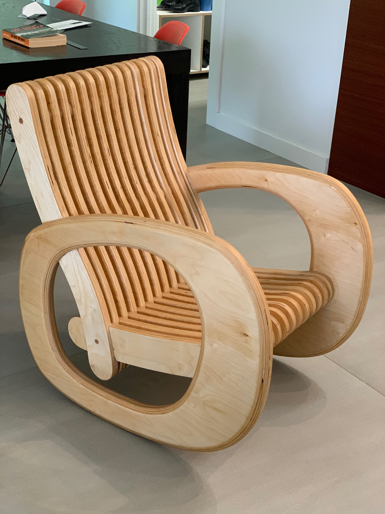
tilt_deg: -24.1
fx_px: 771
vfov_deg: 36.8
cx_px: 192
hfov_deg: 28.0
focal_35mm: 52
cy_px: 257
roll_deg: -3.3
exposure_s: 1/60
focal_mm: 6
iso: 250
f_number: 2.4
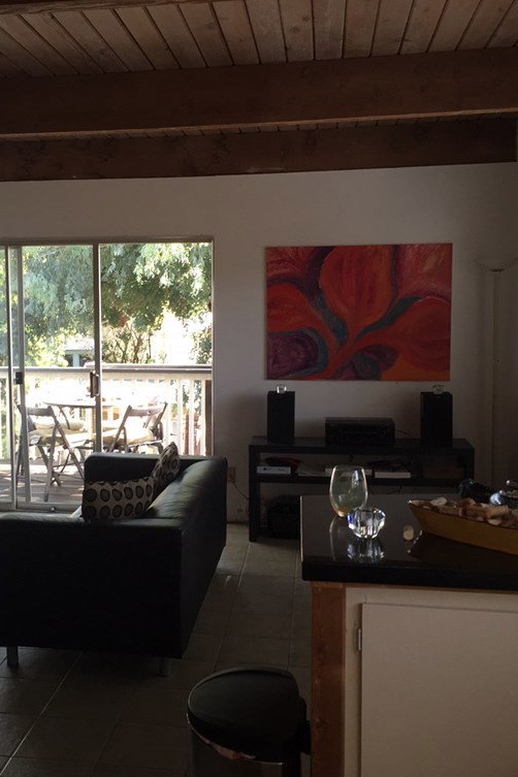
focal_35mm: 41
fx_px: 885
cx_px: 156
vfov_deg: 47.4
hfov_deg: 32.2
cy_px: 388
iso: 40
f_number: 2.2
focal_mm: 4.15
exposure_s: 1/60
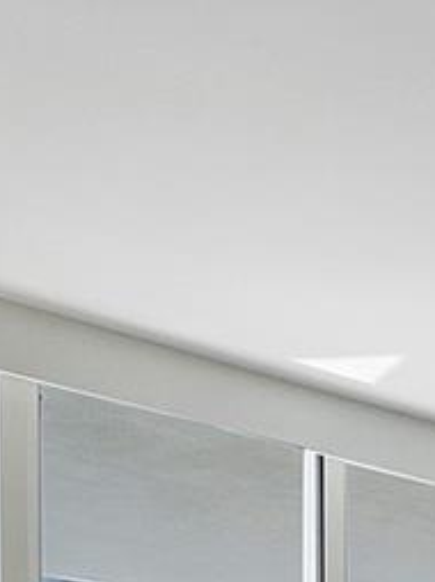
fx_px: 1679
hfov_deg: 12.9
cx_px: 870
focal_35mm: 100
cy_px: 999
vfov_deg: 16.8
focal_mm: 11
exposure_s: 1/20
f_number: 11
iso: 160
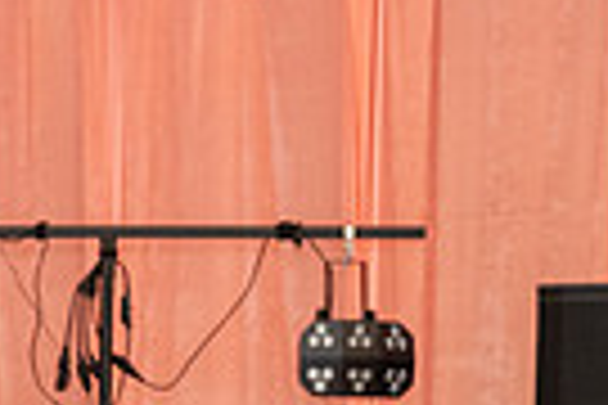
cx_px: -333
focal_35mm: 174
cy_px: 673
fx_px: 2938
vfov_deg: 7.7
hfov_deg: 11.3
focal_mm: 39
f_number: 4.5
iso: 1600
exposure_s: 1/160
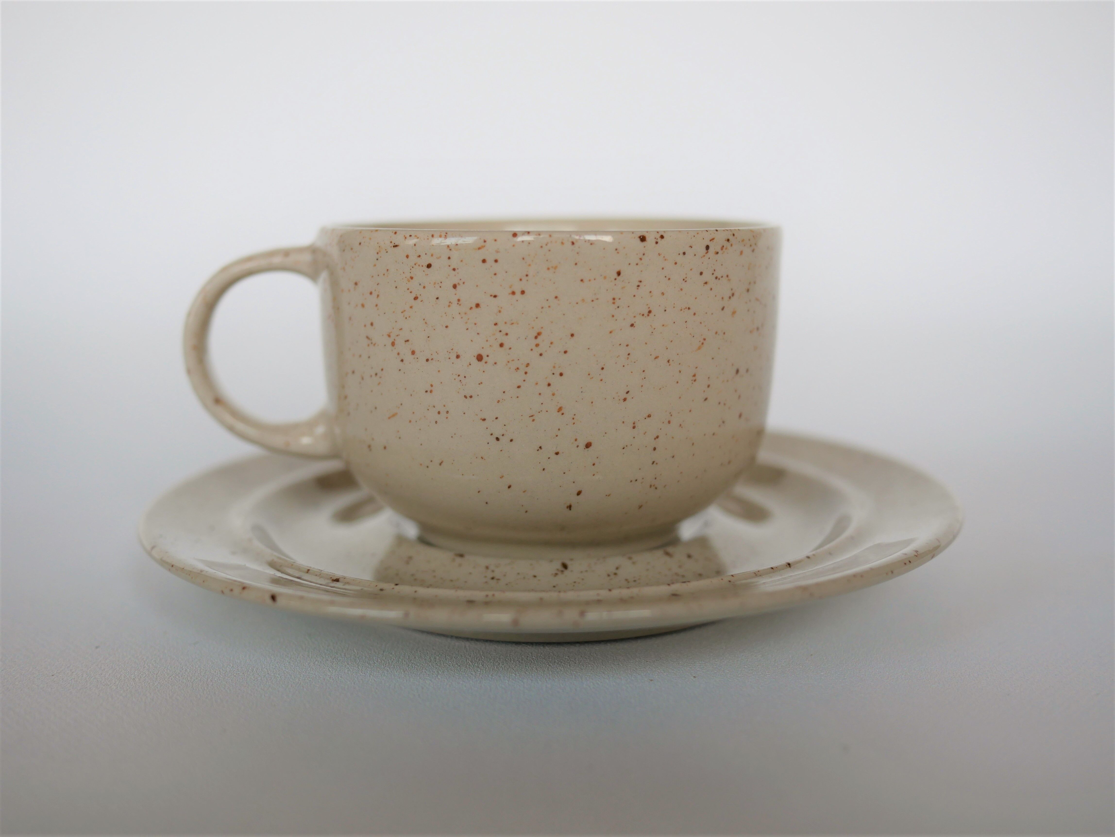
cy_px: 418
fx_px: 1289
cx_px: 558
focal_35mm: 40
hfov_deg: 46.8
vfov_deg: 36.0
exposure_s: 1/250
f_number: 2.5
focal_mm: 20
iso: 200
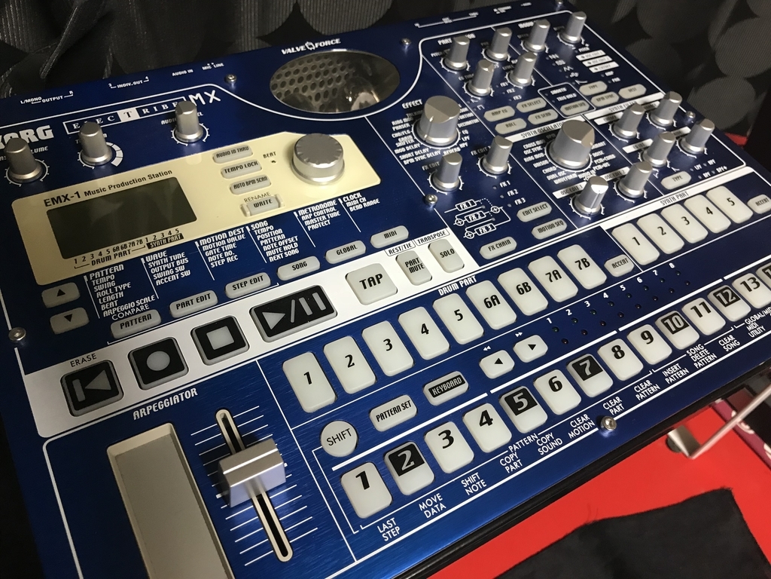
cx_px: 386
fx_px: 624
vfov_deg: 49.7
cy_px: 290
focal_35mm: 28
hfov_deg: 63.4
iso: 64
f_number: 1.8
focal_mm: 3.99
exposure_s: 1/17
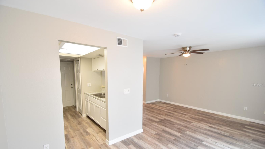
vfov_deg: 66.8
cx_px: 132
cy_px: 85
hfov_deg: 99.4
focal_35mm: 16
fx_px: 112
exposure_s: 1/60
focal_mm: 10
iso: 720
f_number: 4
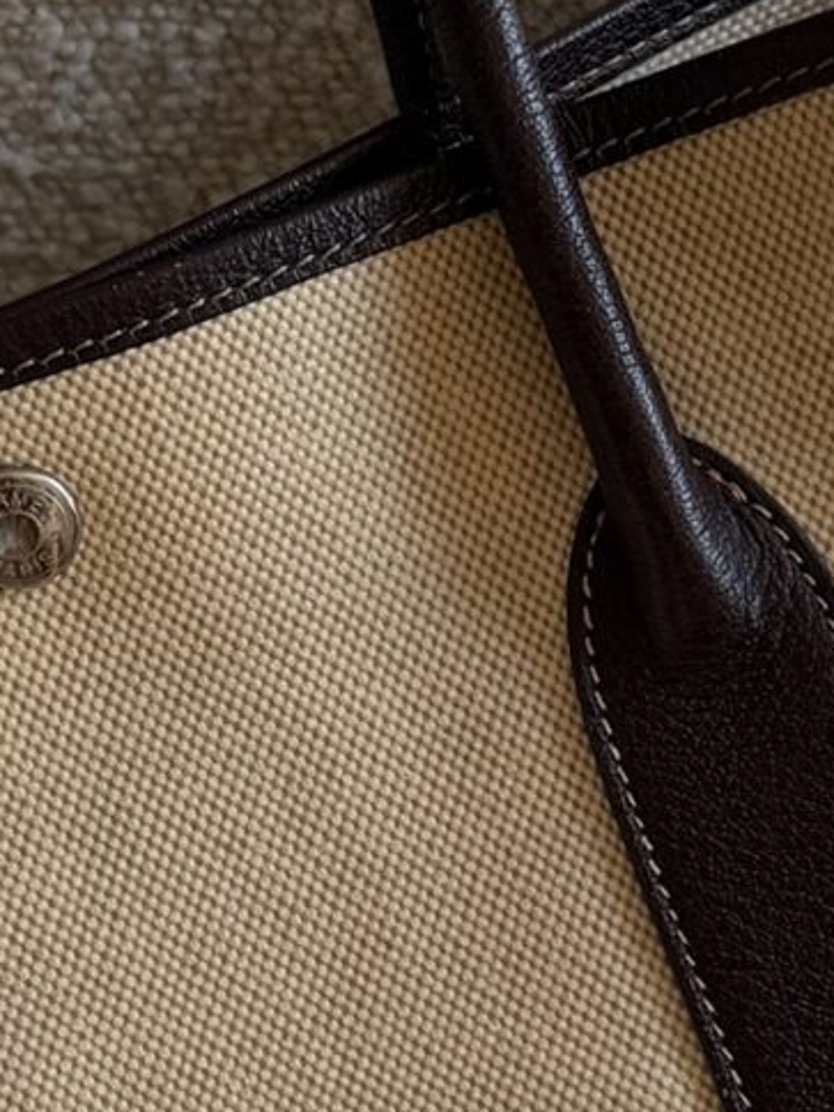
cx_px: 315
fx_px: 4080
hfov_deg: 11.7
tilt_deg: -63.5
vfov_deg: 15.5
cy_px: 816
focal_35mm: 127
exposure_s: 1/322
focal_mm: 6.76
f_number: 1.78
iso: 80
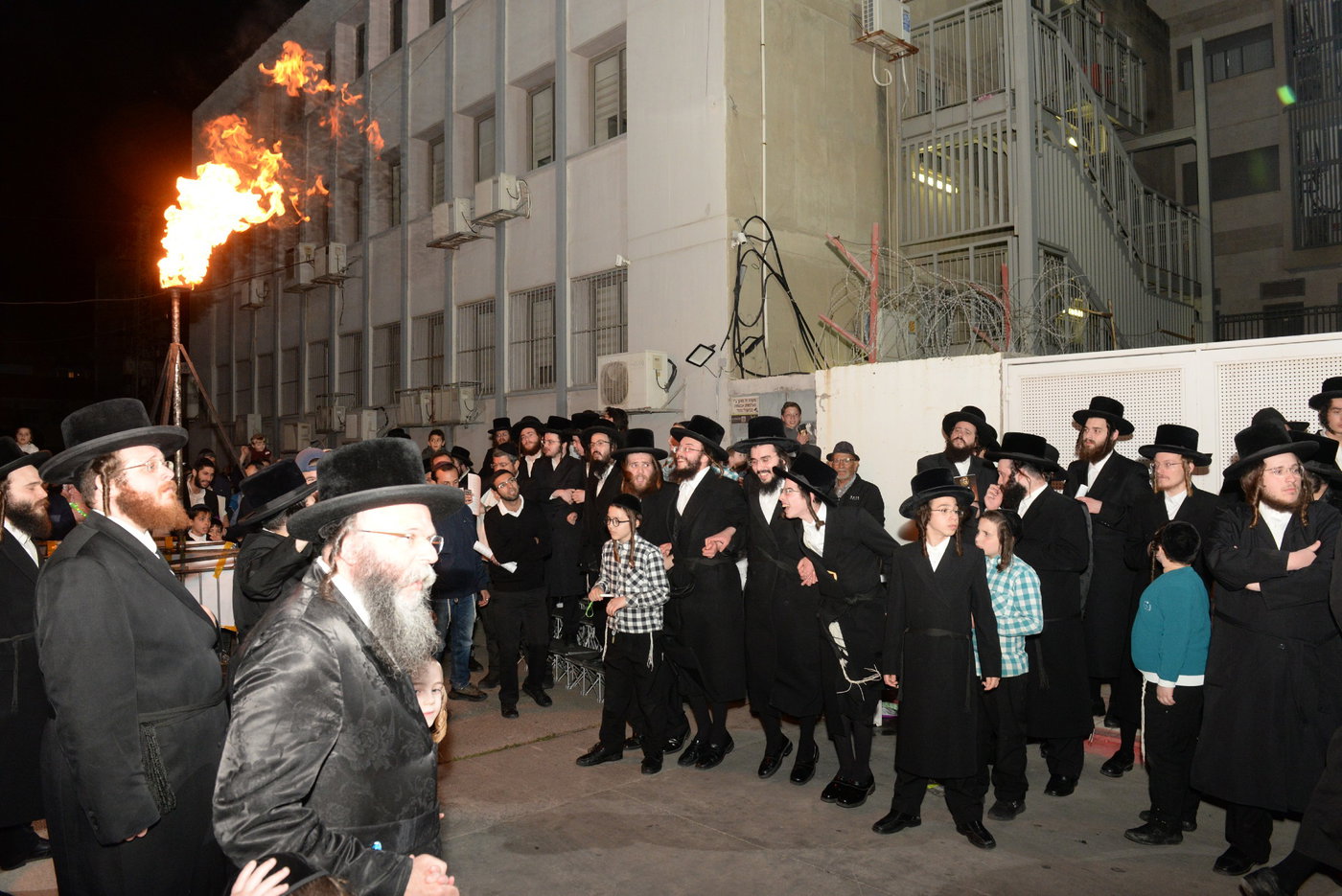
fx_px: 895
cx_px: 671
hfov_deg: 73.7
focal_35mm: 24
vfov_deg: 53.2
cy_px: 448
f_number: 7.1
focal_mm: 24
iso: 2500
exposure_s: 1/200
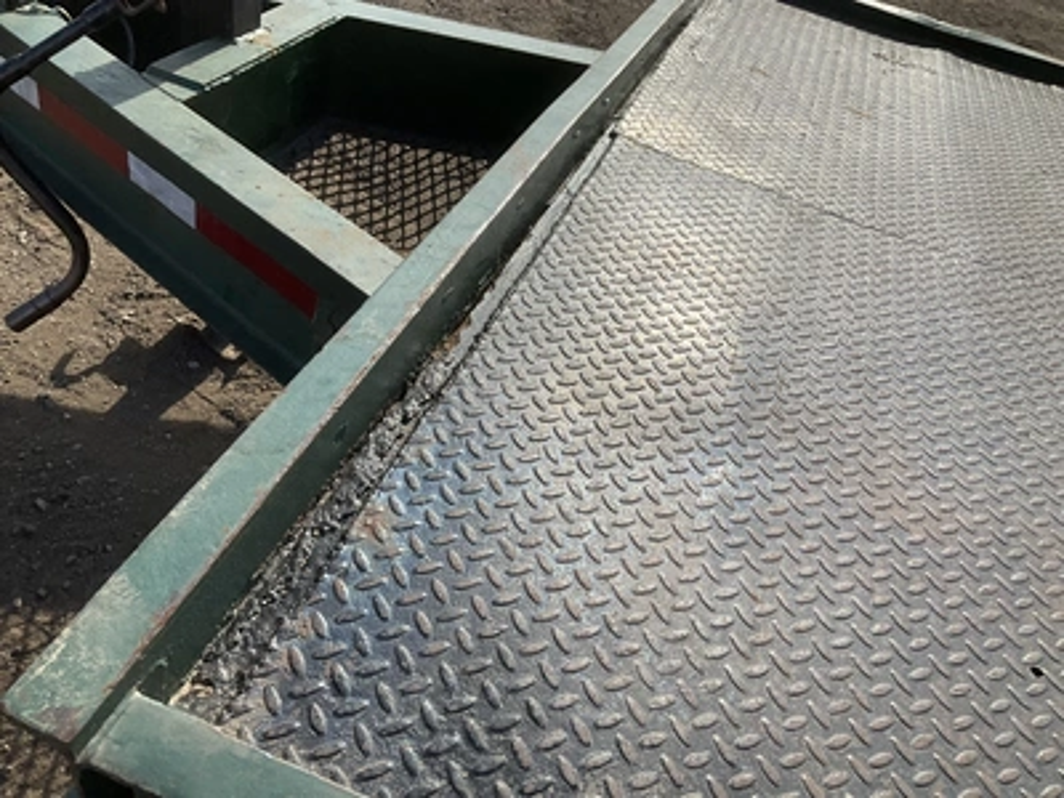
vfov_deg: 48.2
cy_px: 399
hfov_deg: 61.7
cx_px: 532
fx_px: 891
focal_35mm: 29
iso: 25
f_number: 1.8
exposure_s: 1/1786
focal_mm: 3
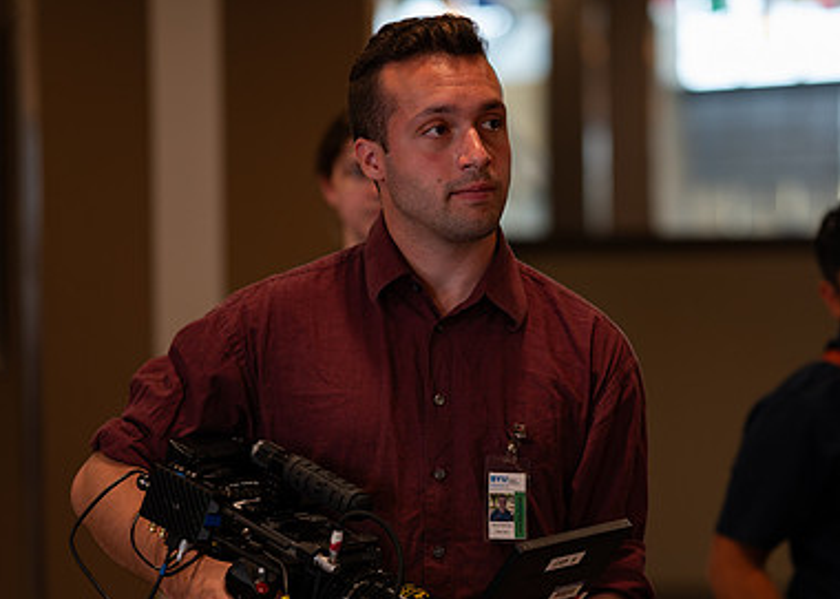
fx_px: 3529
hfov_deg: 13.6
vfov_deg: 9.7
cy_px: 416
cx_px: 516
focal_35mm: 148
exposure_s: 1/200
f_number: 1.8
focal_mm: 85
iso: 100
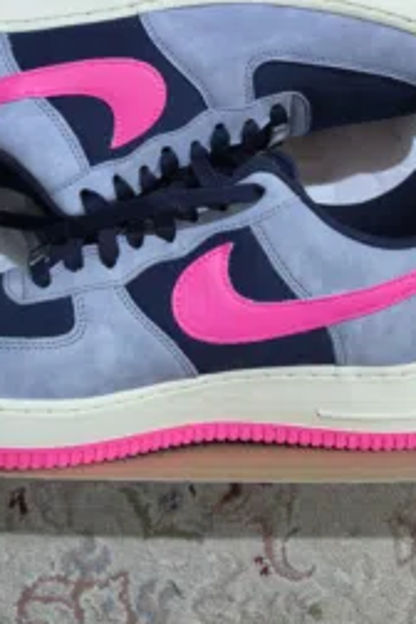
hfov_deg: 34.8
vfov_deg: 48.2
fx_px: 659
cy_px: 136
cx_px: 149
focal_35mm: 38
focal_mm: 6.5
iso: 500
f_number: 1.4
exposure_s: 1/100
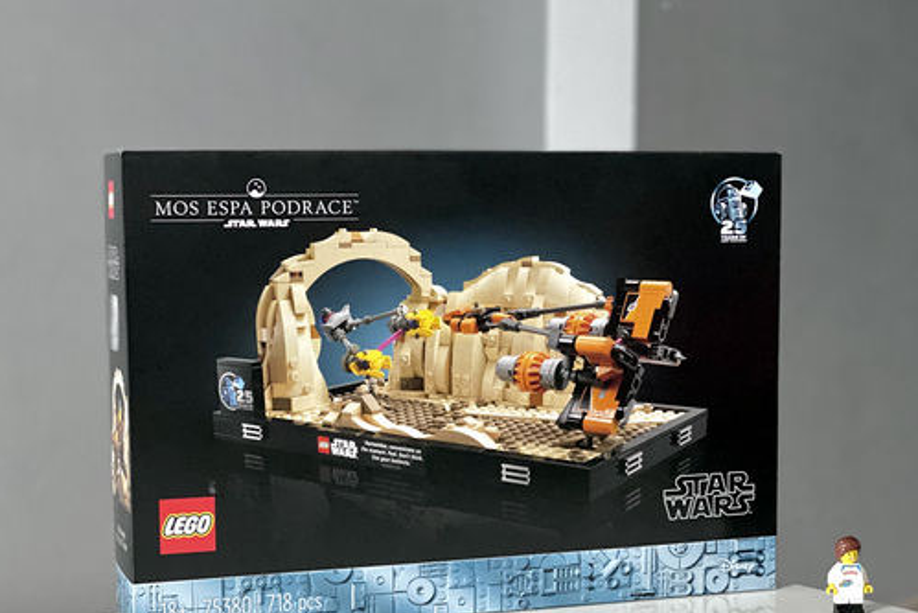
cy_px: 398
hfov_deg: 30.9
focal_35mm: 65
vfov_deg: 20.9
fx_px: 1658
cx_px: 442
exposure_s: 1/15
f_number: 2
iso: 800
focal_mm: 6
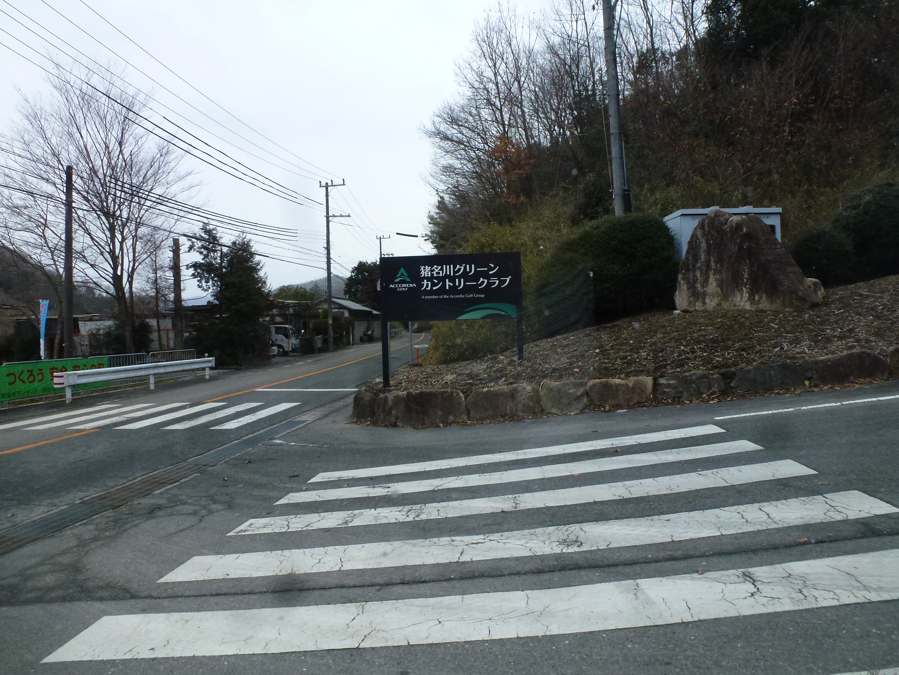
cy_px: 338
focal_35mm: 24
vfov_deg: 56.8
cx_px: 450
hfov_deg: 71.6
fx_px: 623
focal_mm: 4.3
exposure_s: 1/250
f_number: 4
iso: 200
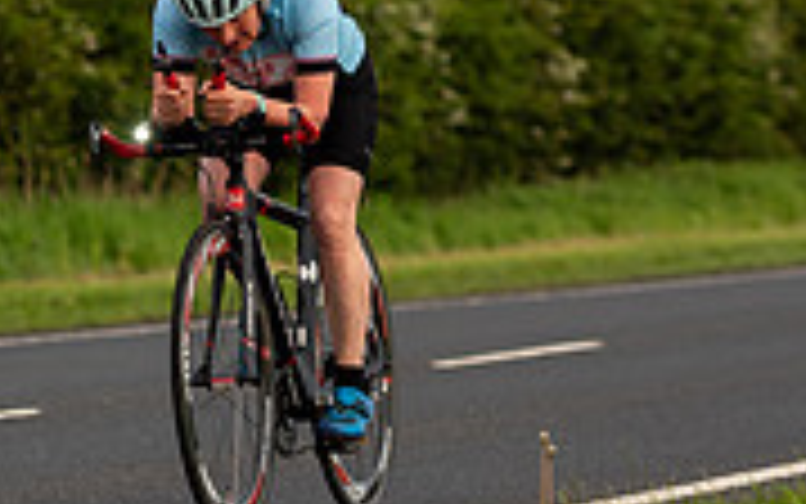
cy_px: 137
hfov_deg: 6.2
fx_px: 7405
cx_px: 185
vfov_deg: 3.9
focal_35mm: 337
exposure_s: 1/640
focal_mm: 102
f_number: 3.2
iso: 110
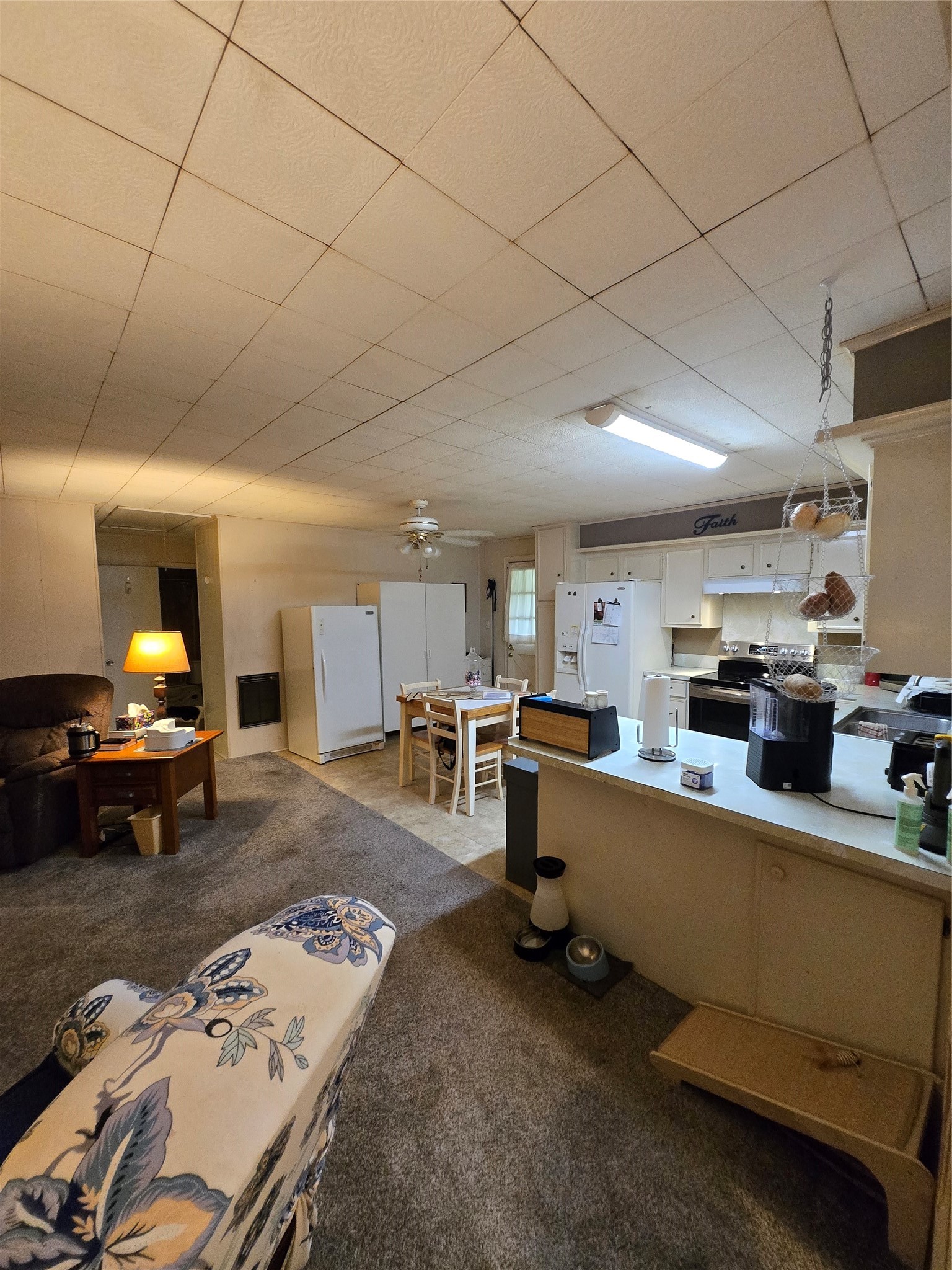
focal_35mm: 13
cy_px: 635
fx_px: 477
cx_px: 476
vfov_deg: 106.2
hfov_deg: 89.9
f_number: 2.2
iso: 500
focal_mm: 1.7
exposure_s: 1/60
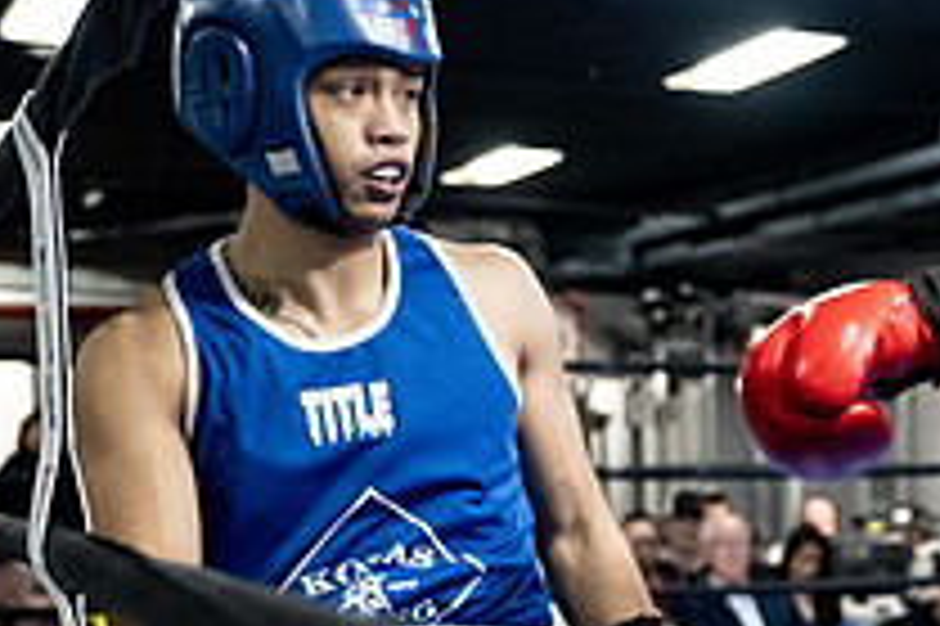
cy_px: 421
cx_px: 1066
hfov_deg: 21.6
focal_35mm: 89
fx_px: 2322
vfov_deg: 15.3
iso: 8000
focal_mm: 32
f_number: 2.8
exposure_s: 1/1000
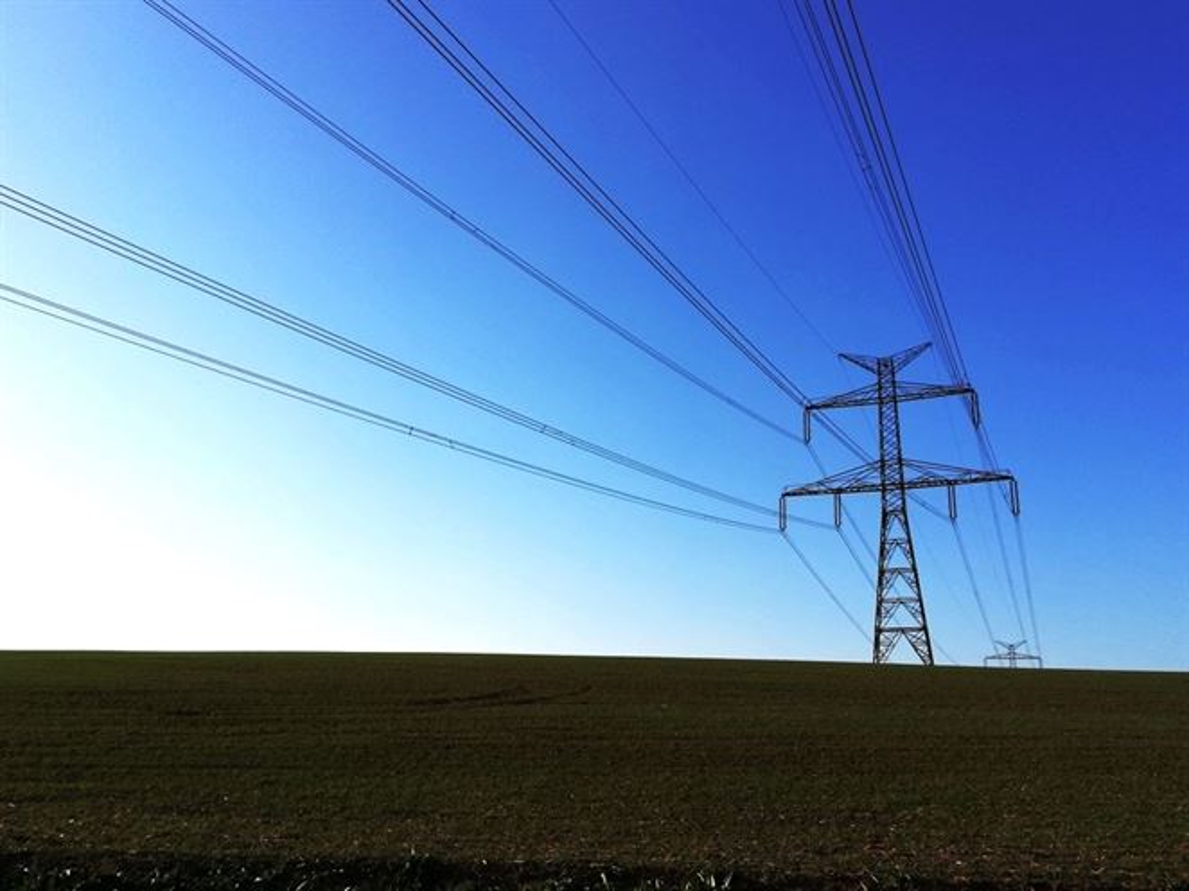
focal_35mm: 31
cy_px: 446
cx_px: 594
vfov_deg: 45.4
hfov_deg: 58.4
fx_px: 1064
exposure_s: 1/1122
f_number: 2.2
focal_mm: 3.81
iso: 50
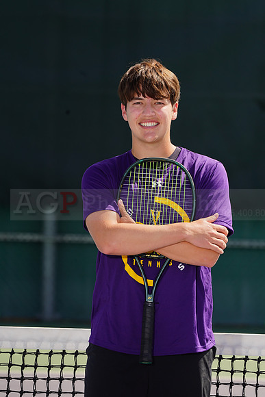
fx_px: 4215
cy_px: 198
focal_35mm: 382
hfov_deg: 3.6
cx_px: 132
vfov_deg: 5.4
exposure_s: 1/250
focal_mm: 382
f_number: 9
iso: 100
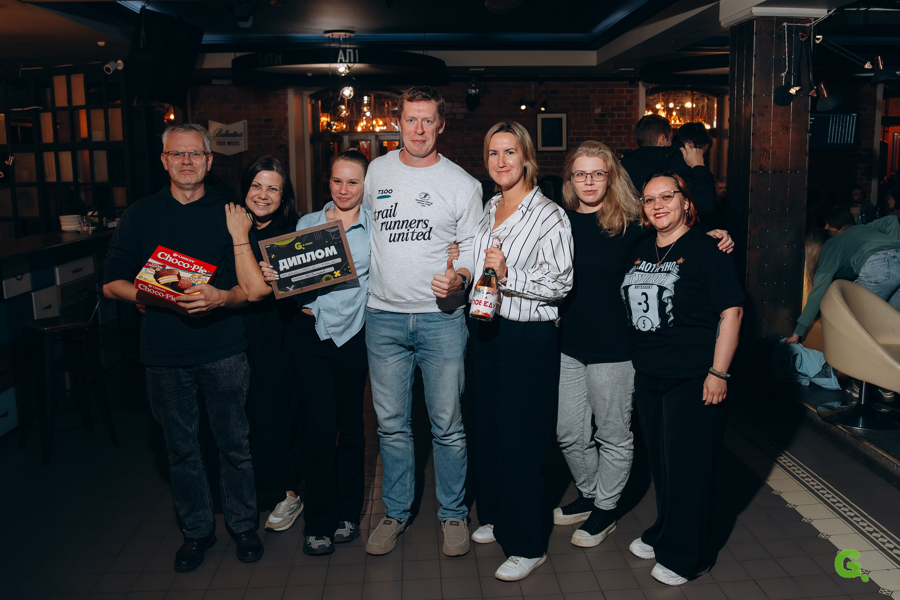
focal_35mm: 30
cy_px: 278
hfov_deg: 61.8
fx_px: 752
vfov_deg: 43.5
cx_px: 471
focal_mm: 28
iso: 500
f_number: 4
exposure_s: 1/160
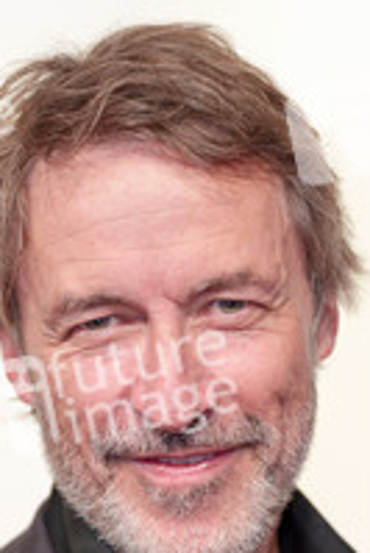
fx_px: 4263
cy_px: 536
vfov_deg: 7.4
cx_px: 175
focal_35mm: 277
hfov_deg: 5.0
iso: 320
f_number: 2.8
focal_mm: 138
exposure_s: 1/250
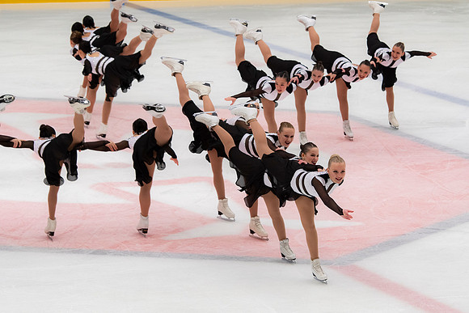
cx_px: 234
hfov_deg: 12.2
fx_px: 2189
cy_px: 156
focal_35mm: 168
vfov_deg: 8.2
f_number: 5.6
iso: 1100
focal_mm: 112
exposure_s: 1/320
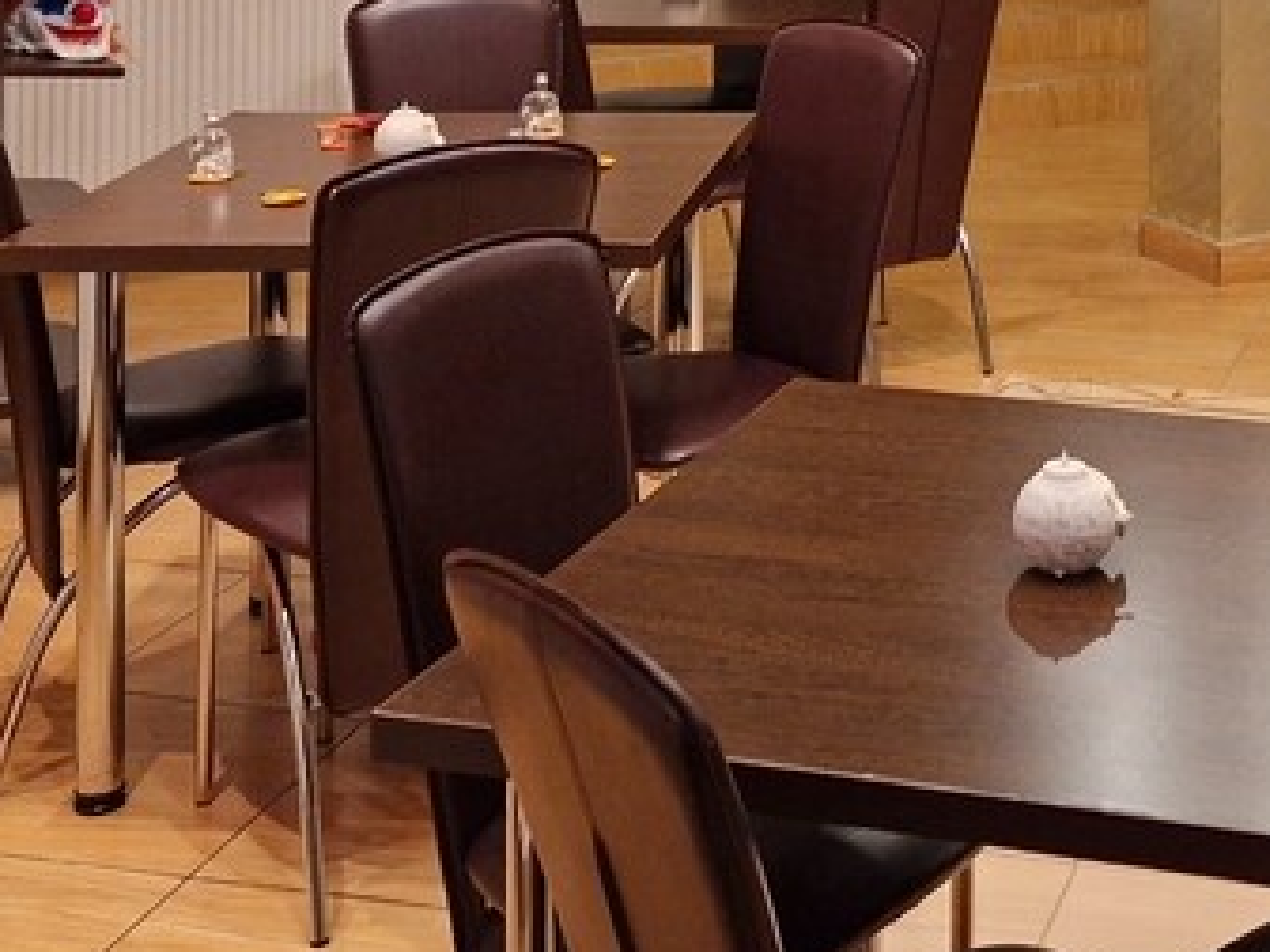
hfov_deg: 27.2
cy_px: -393
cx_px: 1024
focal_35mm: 70
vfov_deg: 18.9
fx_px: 2568
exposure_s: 1/100
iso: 320
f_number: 1.8
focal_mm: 5.4
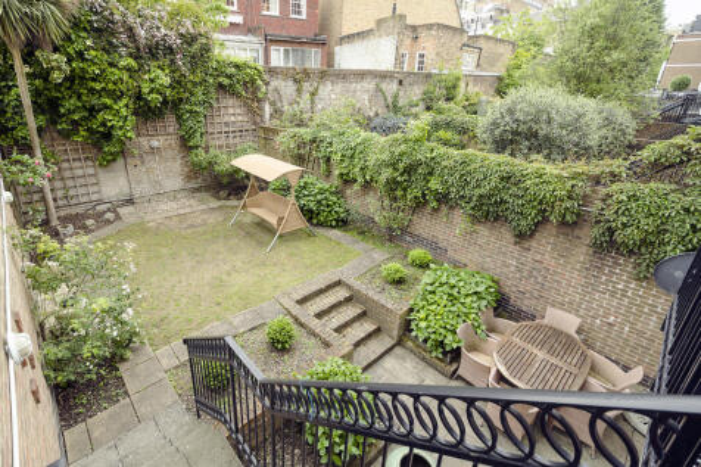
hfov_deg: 100.4
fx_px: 292
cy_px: 234
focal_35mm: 15
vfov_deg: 77.3
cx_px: 350
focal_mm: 10
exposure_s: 1/80
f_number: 4.5
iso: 100
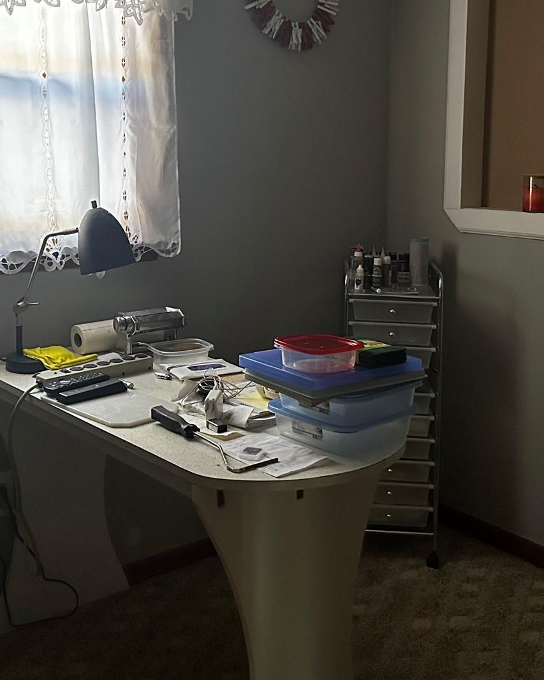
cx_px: 285
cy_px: 219
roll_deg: +0.1
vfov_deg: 40.6
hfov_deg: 33.4
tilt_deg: -3.9
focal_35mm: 45
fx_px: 906
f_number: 1.78
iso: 1000
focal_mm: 6.86
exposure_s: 1/48
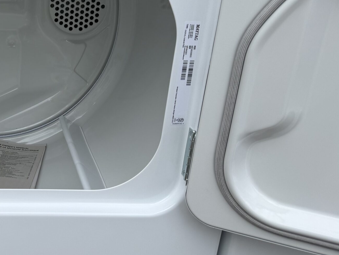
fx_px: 460
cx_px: 13
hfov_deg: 36.9
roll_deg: -3.5
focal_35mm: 47
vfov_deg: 30.7
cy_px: 94
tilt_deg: -19.4
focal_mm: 6.76
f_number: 1.78
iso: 80
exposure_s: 1/2801
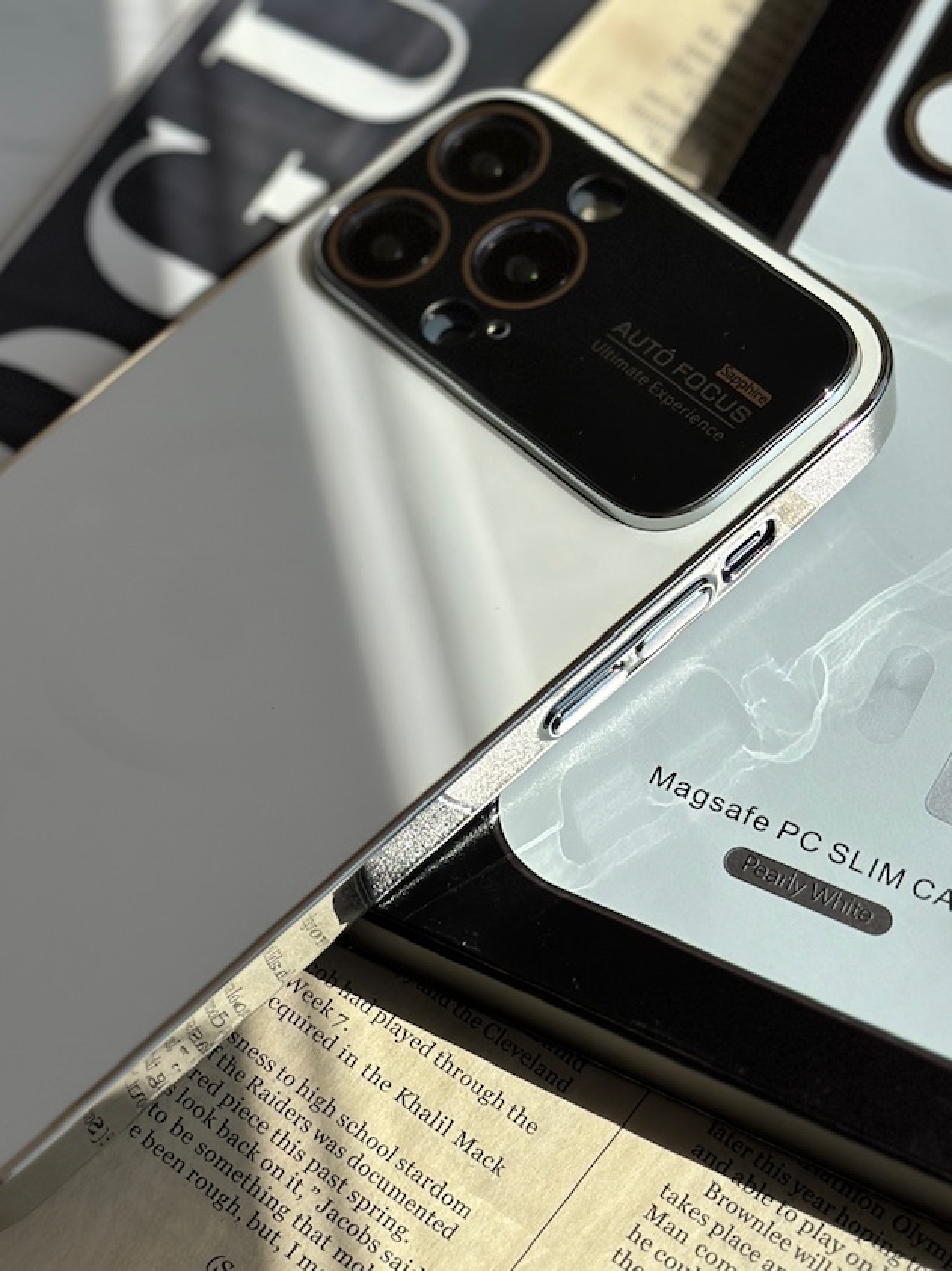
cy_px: 685
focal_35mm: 73
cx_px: 270
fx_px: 2678
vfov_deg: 26.7
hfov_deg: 20.0
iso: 100
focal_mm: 6.86
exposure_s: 1/12048
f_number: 1.78
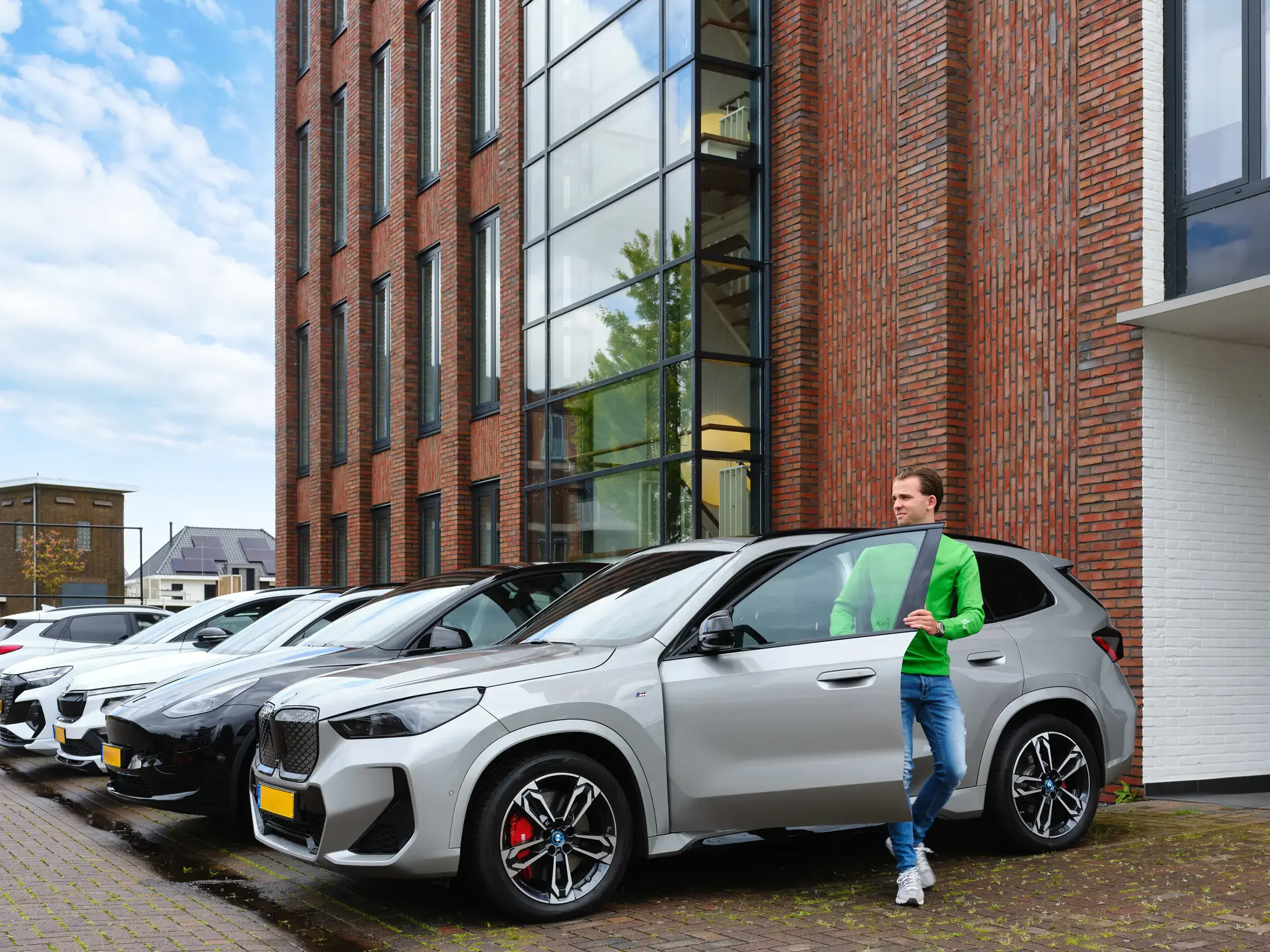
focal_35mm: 40
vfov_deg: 36.0
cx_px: 658
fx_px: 1468
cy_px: 488
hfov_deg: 46.8
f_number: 8
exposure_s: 1/160
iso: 400
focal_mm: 45
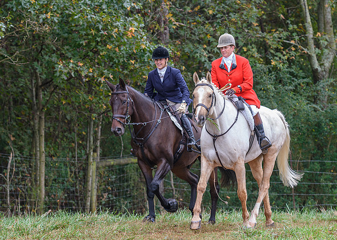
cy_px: 109
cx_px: 195
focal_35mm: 222
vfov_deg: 6.5
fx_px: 2126
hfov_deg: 9.1
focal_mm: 112
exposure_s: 1/400
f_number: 4
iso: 560
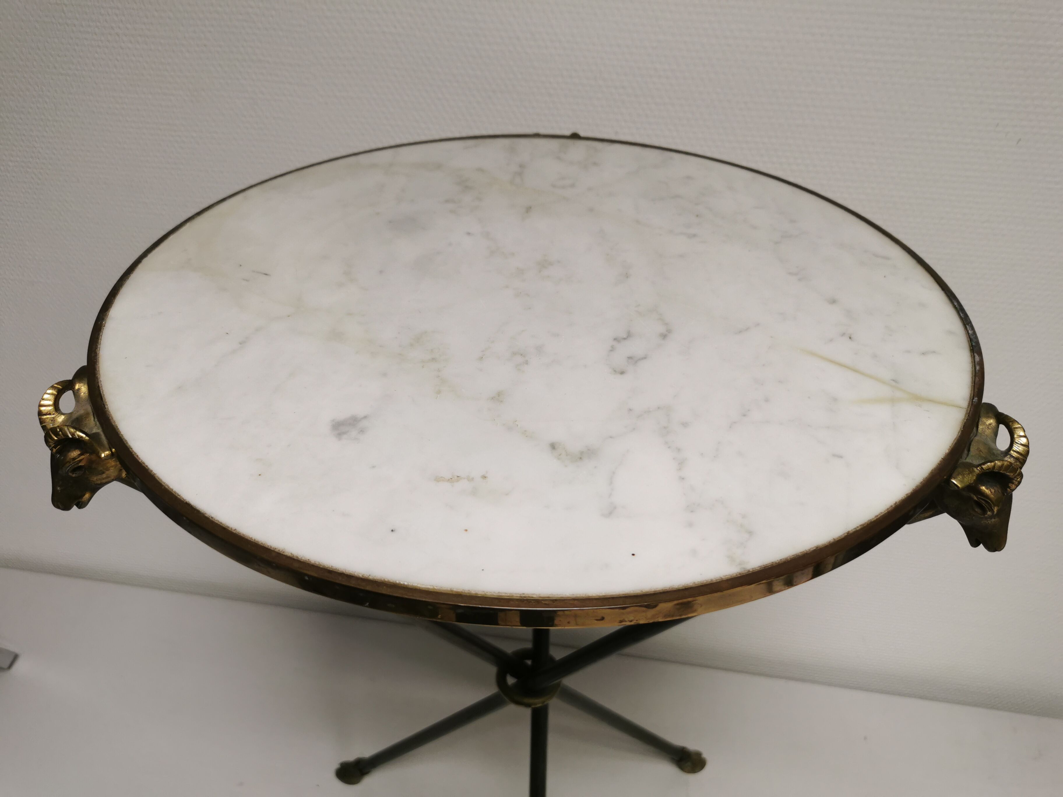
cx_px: 532
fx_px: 829
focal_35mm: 27
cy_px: 398
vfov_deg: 51.4
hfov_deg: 65.3
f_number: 1.8
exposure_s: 1/100
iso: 125
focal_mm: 5.58
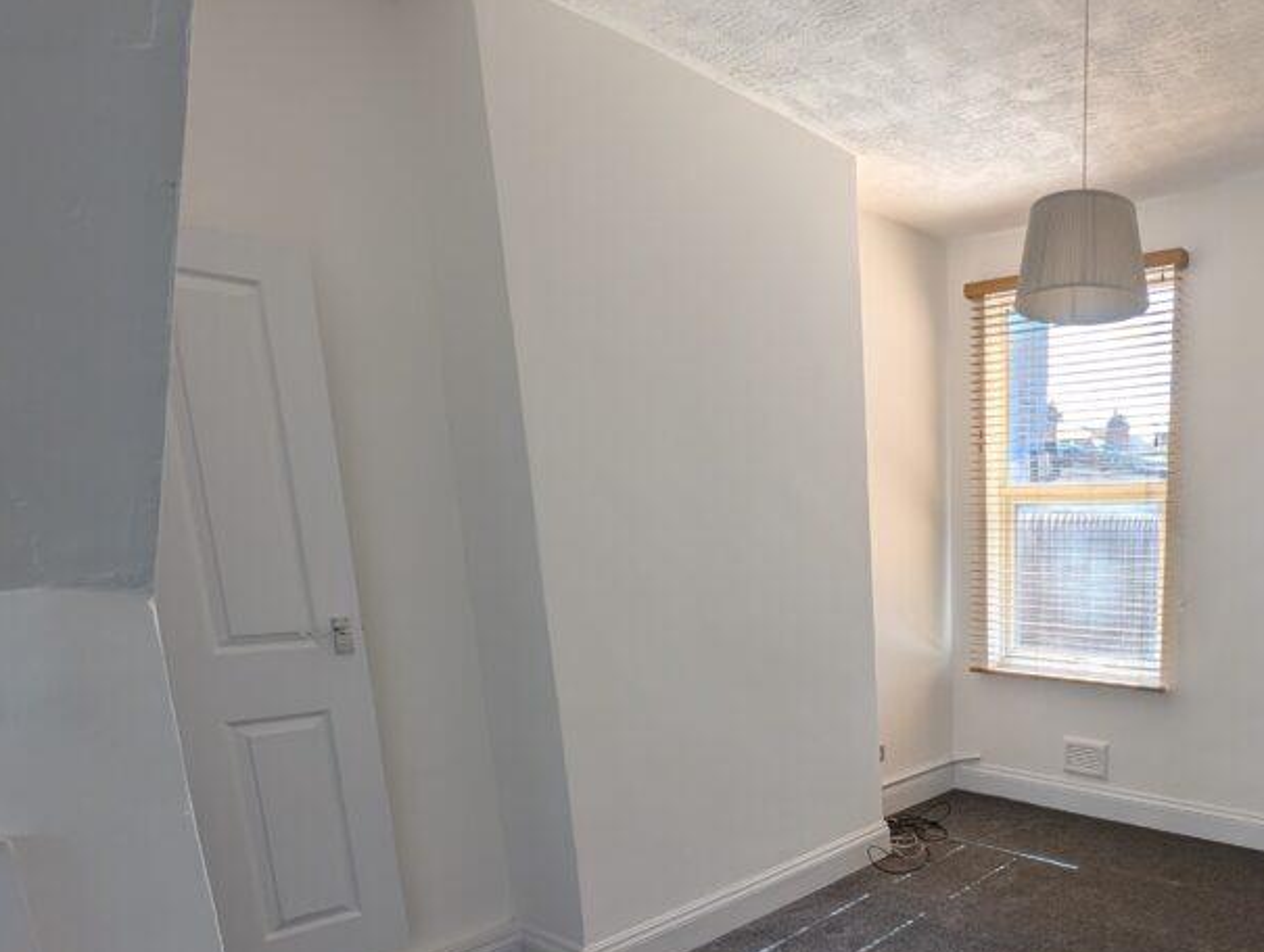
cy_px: 717
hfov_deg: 68.2
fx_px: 805
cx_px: 1030
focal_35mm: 22
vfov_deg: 58.0
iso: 51
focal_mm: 1.95
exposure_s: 1/213
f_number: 2.2
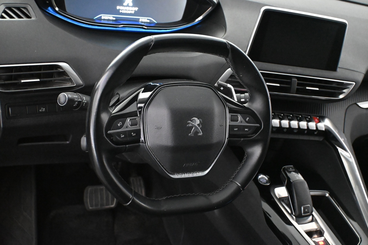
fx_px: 468
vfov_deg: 29.4
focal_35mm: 46
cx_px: 184
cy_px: 122
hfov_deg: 43.0
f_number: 4.8
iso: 11400
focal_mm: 30.5
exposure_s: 1/60
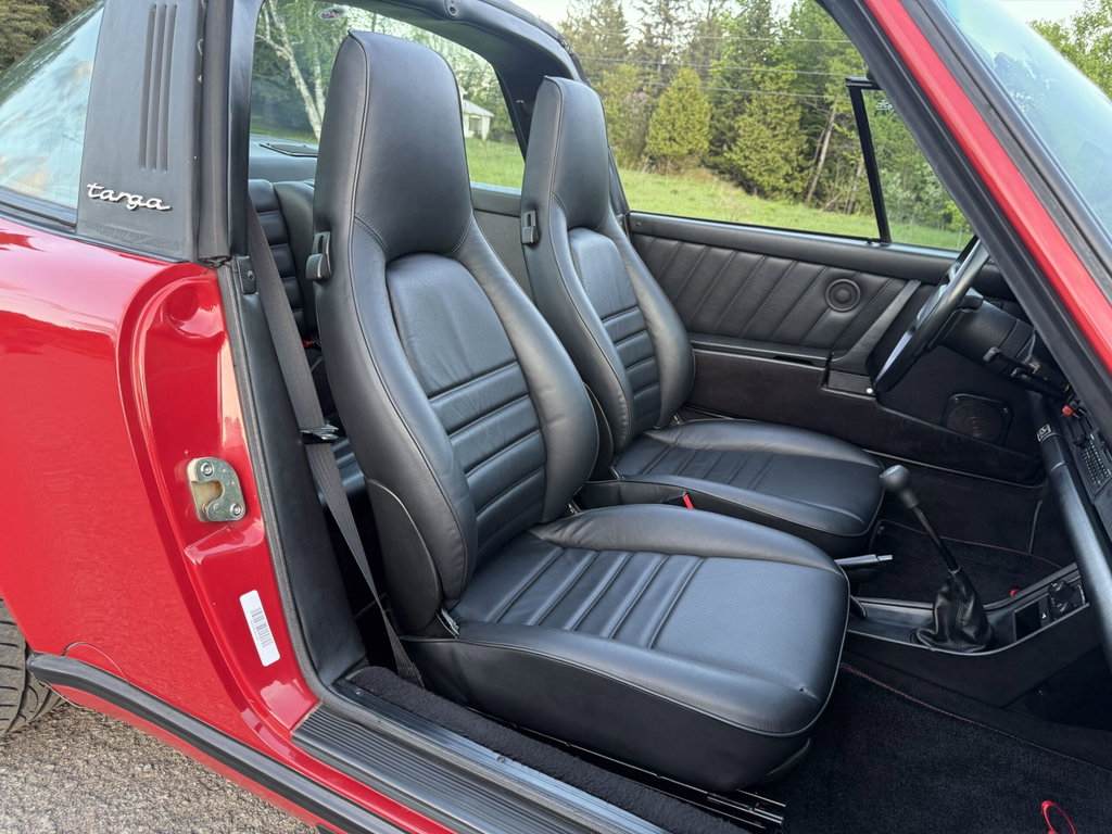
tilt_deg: -19.1
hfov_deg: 71.6
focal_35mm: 24
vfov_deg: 56.8
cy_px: 417
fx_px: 771
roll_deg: -5.9
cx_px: 556
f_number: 1.78
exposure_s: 1/97
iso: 200
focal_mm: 6.76
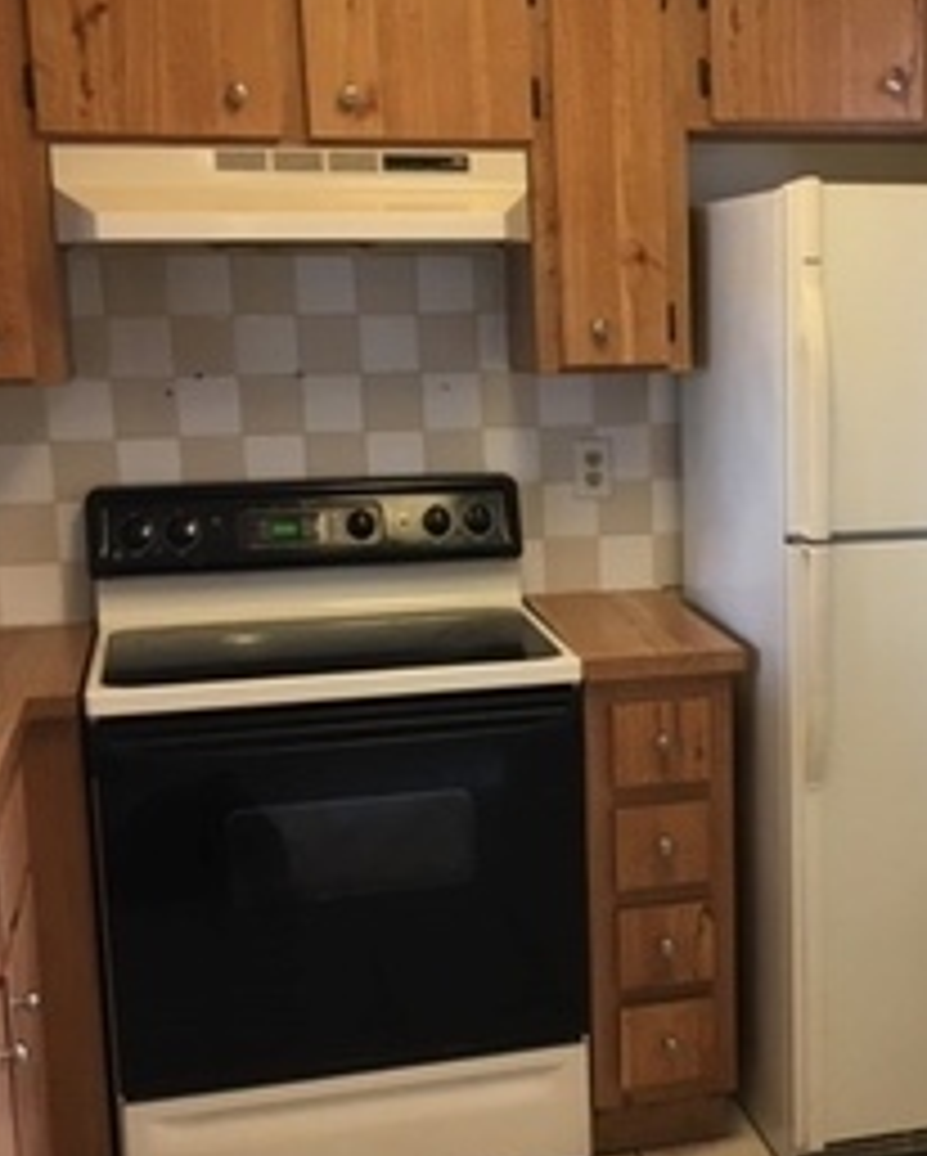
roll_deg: +1.4
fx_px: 1884
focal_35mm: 55
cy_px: 648
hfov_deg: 26.9
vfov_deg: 34.1
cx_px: 790
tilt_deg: -12.2
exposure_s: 1/30
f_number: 2.2
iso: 50
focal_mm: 4.15
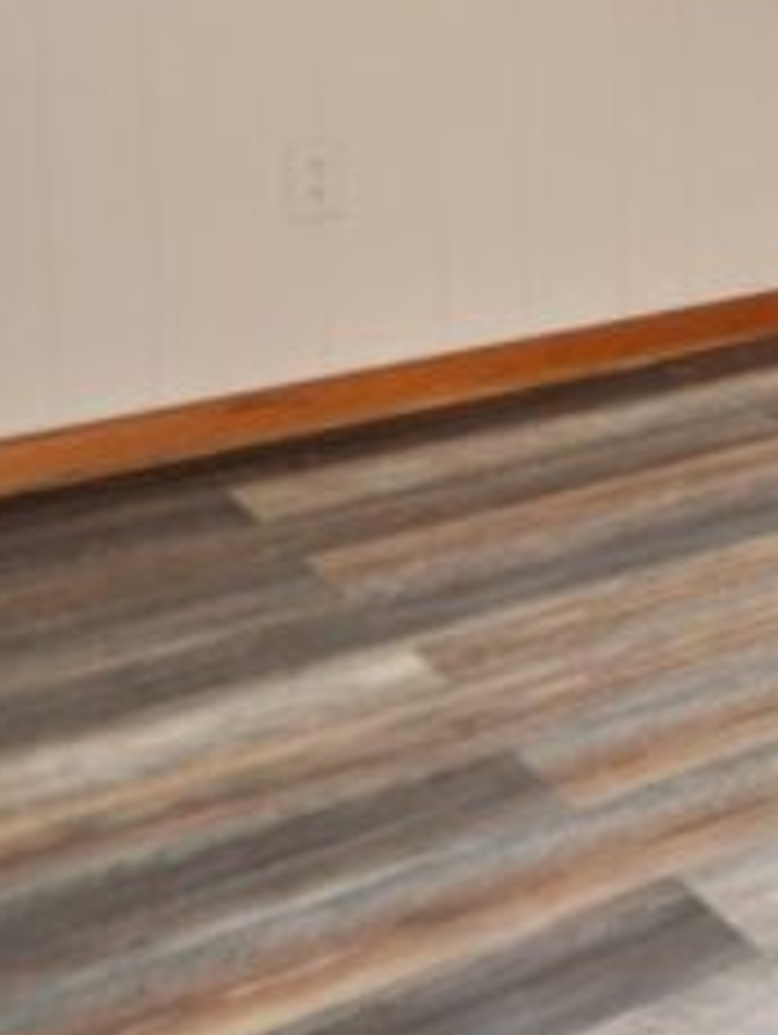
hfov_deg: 15.7
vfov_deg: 28.6
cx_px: 1763
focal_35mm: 60
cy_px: -151
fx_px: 1795
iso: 320
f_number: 4.5
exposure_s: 1/60
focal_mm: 12
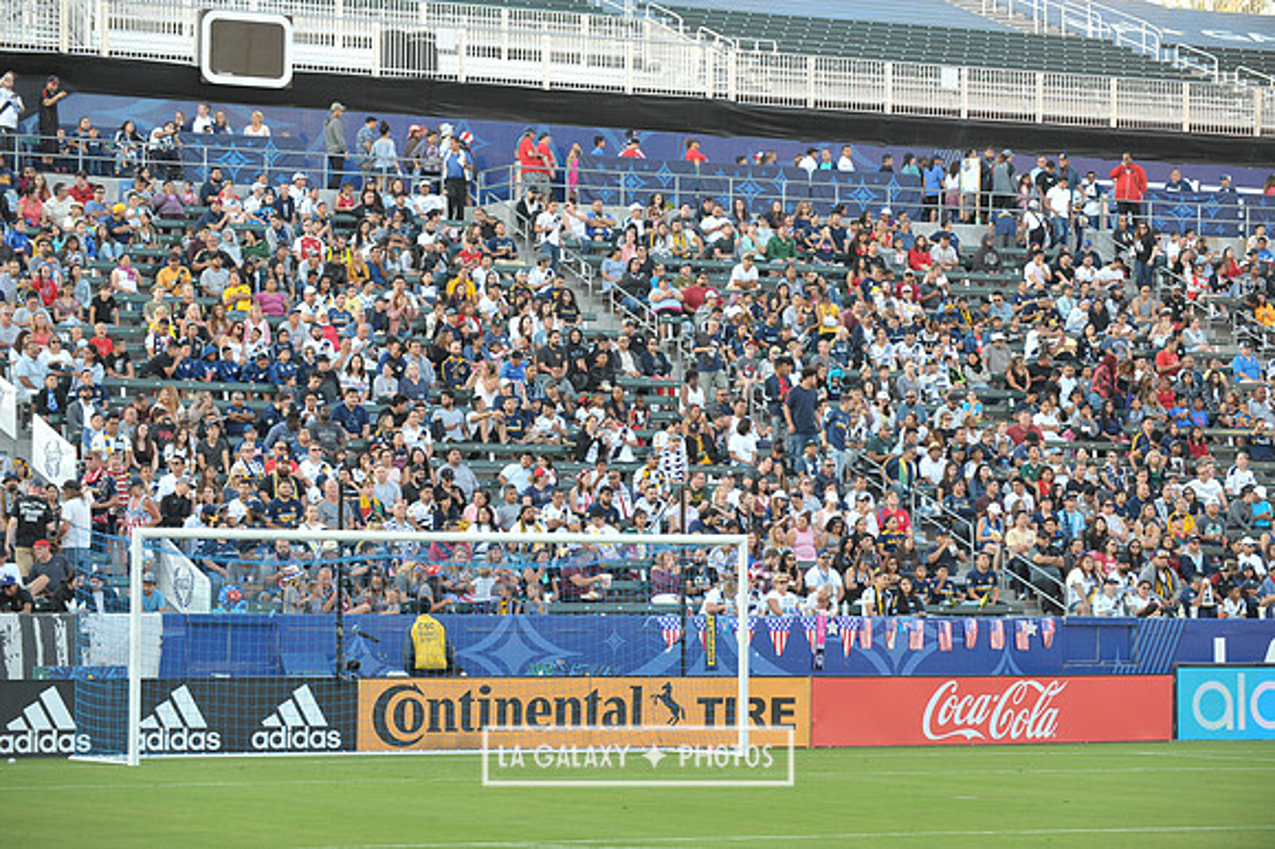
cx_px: 638
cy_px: 424
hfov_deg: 17.1
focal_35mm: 120
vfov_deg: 11.4
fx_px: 4247
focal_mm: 120
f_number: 5.6
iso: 400
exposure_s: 1/125
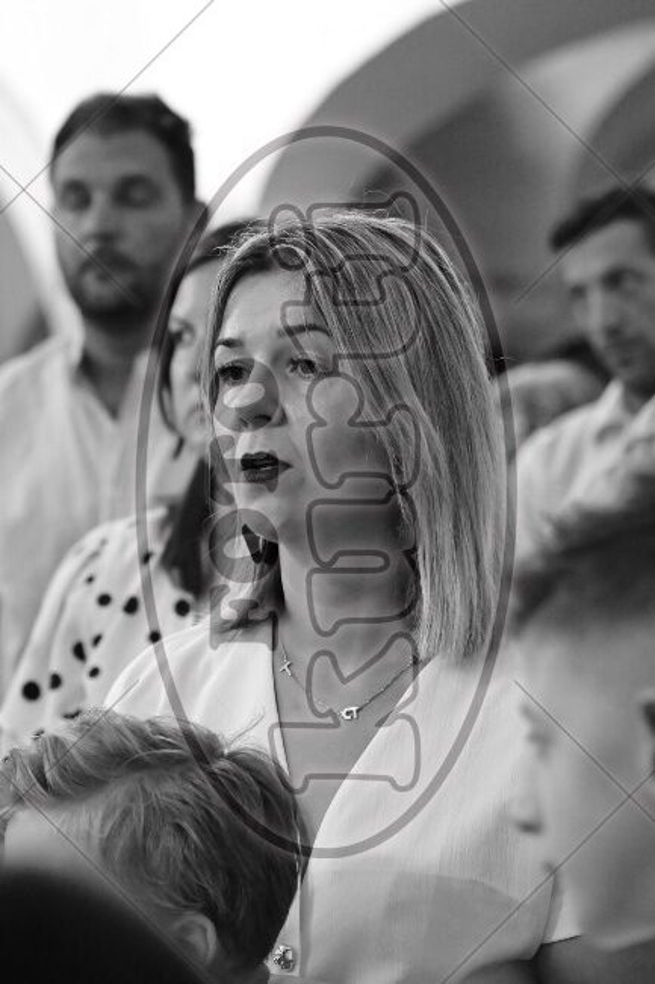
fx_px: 4915
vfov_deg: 11.4
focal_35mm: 180
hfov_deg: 7.6
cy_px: 492
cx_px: 328
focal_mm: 120
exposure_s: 1/100
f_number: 5
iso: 10000
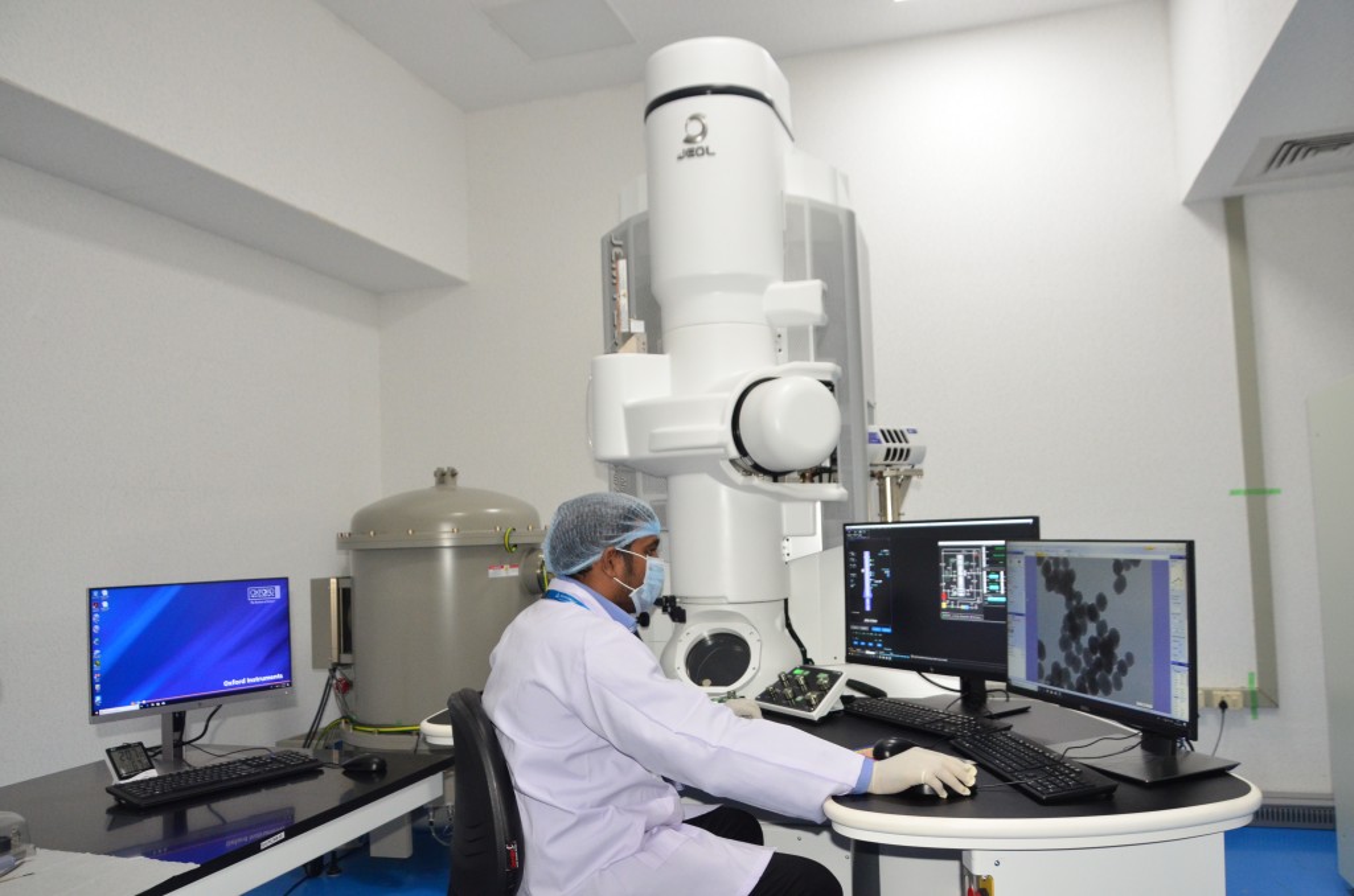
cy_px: 448
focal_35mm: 27
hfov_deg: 67.5
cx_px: 677
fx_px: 1013
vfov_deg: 47.7
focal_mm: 18
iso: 1250
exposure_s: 1/80
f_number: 5
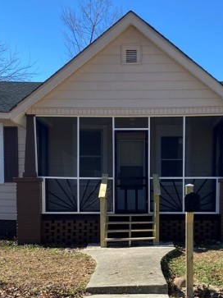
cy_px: 222
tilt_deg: -2.8
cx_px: 123
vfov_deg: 34.2
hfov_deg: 26.5
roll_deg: +0.0
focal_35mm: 55
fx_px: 473
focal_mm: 4.25
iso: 32
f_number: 1.8
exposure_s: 1/1429
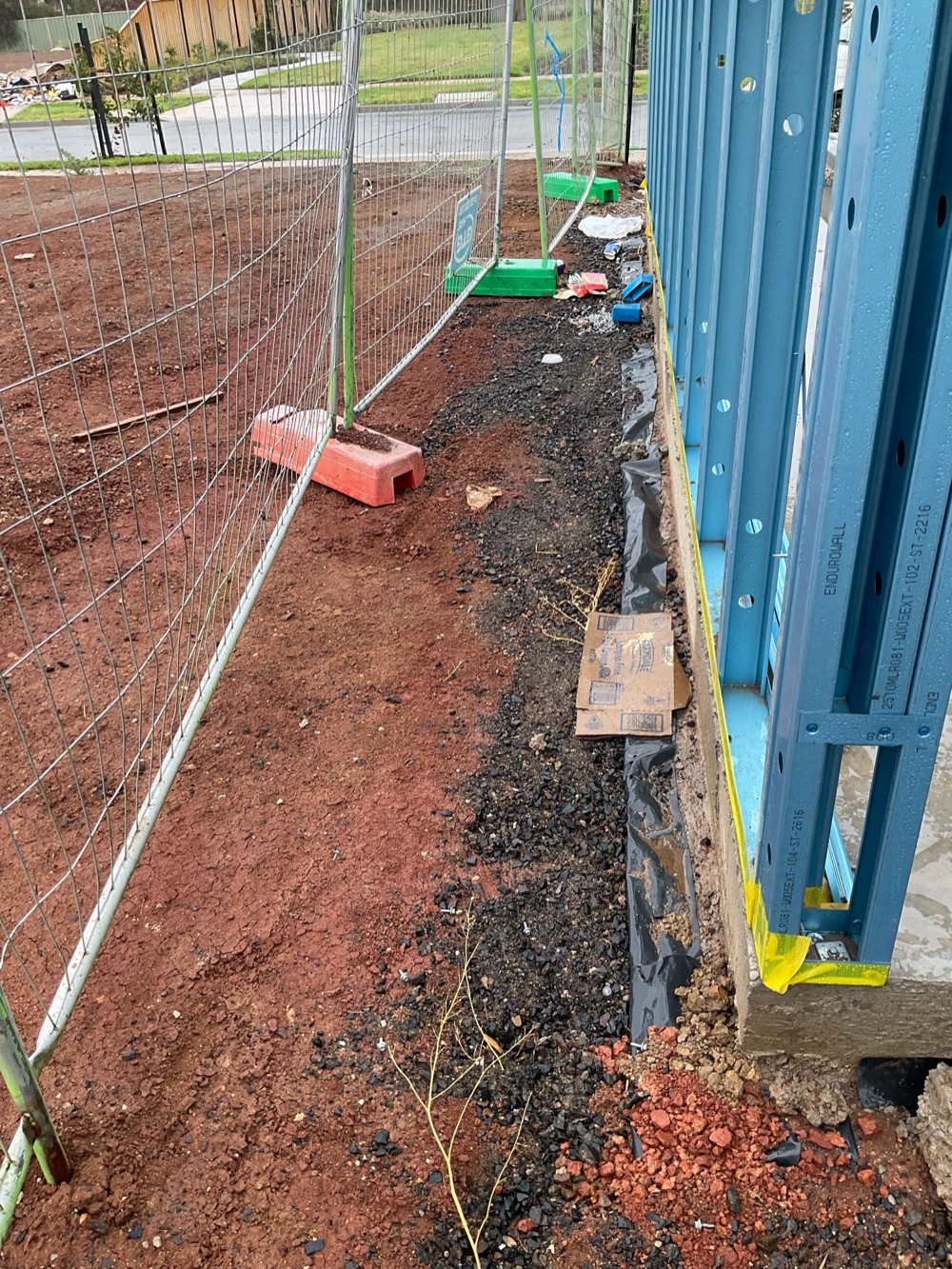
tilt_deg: -29.8
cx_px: 476
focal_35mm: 29
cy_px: 634
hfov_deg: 48.2
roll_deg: +3.7
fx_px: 1063
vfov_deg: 61.7
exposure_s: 1/120
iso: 25
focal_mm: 3
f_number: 1.8
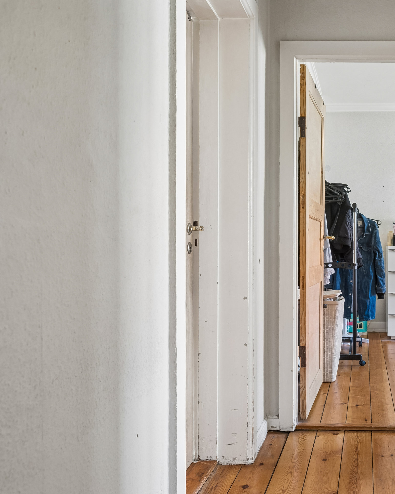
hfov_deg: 41.6
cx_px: 348
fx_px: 478
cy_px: 252
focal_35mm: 33
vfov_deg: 54.6
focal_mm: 22.5
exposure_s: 1/13
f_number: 6.3
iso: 400
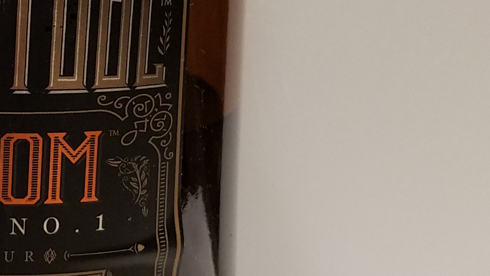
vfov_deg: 13.6
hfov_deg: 22.8
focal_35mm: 89
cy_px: 117
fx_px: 1156
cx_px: -18
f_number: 1.7
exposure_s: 1/24
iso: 160
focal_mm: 4.2
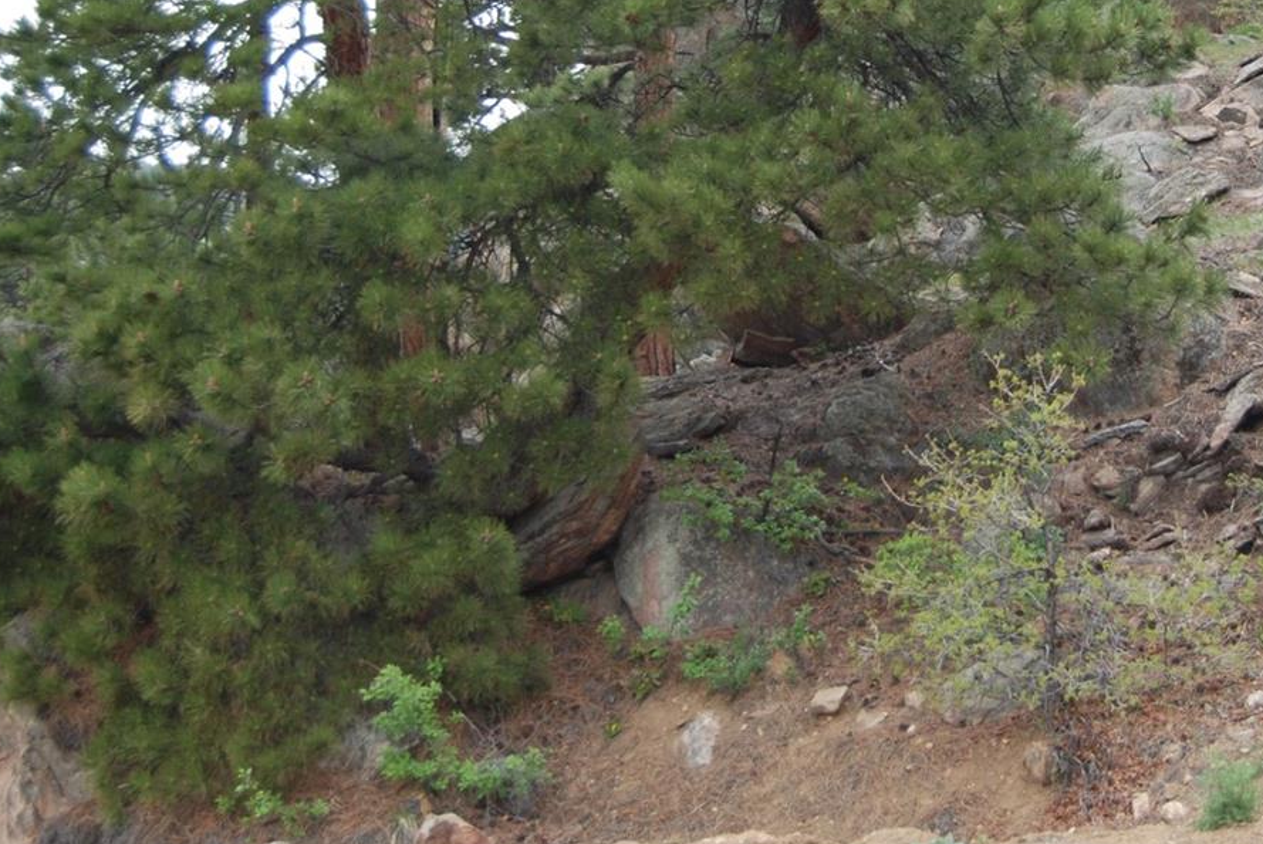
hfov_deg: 24.8
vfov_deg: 16.7
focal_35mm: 81
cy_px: 119
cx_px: 932
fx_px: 2843
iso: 200
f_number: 4.5
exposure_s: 1/80
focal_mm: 30
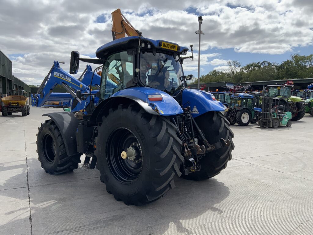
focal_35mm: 29
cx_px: 156
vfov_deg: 48.2
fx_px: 262
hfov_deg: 61.7
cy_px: 118
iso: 16
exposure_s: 1/2427
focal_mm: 3
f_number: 1.8
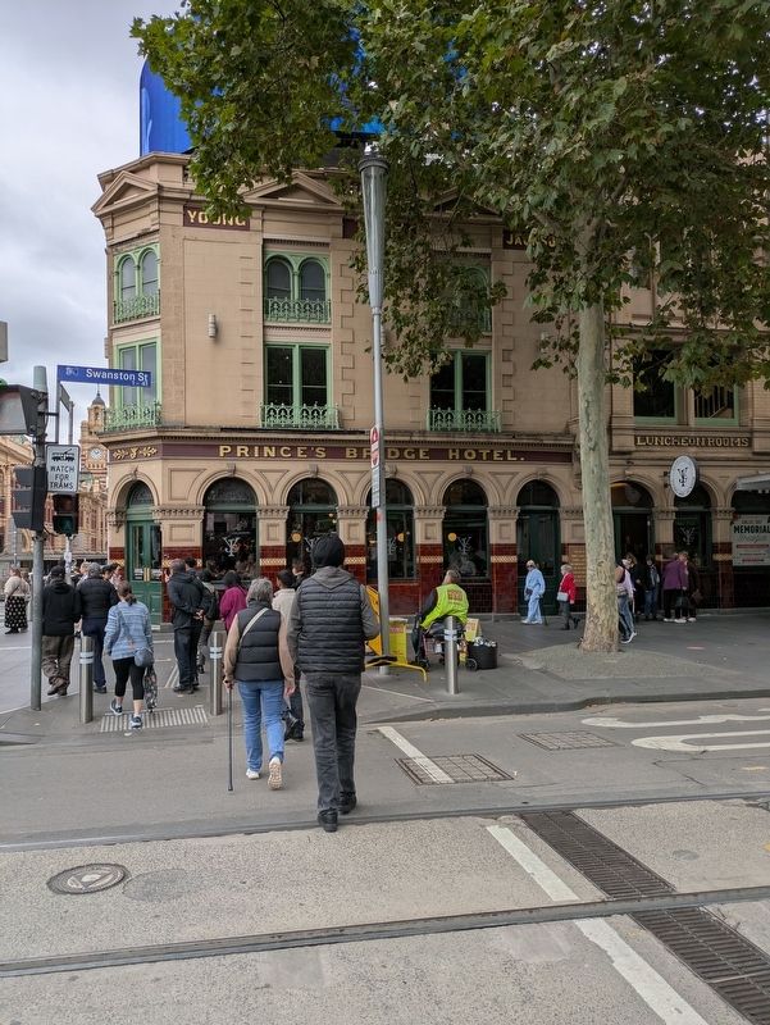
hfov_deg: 54.9
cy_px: 512
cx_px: 385
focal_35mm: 25
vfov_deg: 69.4
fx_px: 741
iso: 50
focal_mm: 5.43
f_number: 1.89
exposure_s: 1/733
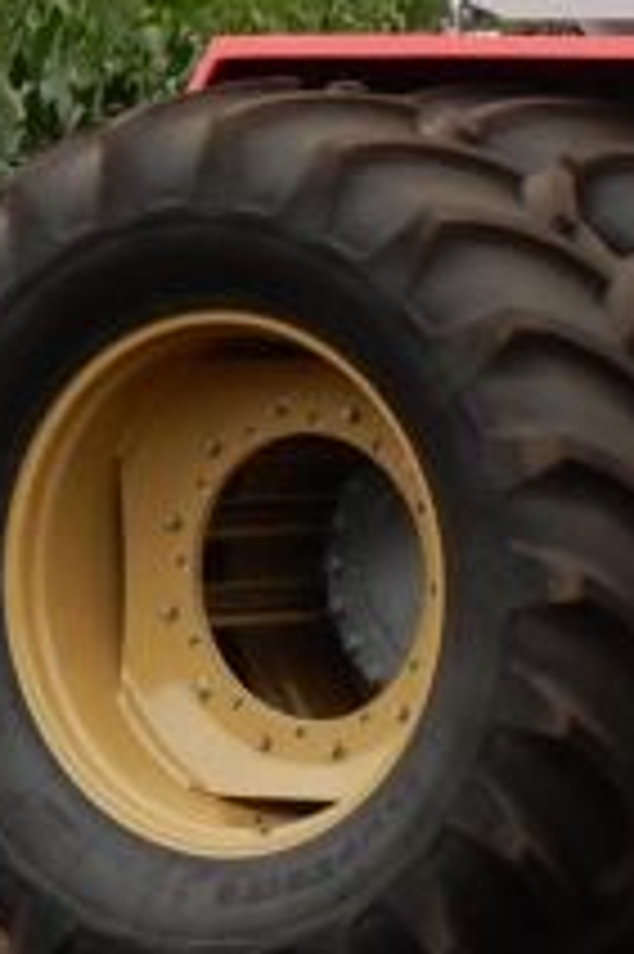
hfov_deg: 3.0
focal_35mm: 460
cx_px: 1592
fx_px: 12171
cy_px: 14
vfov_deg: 4.5
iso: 320
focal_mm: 20.9
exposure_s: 1/250
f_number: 5.6
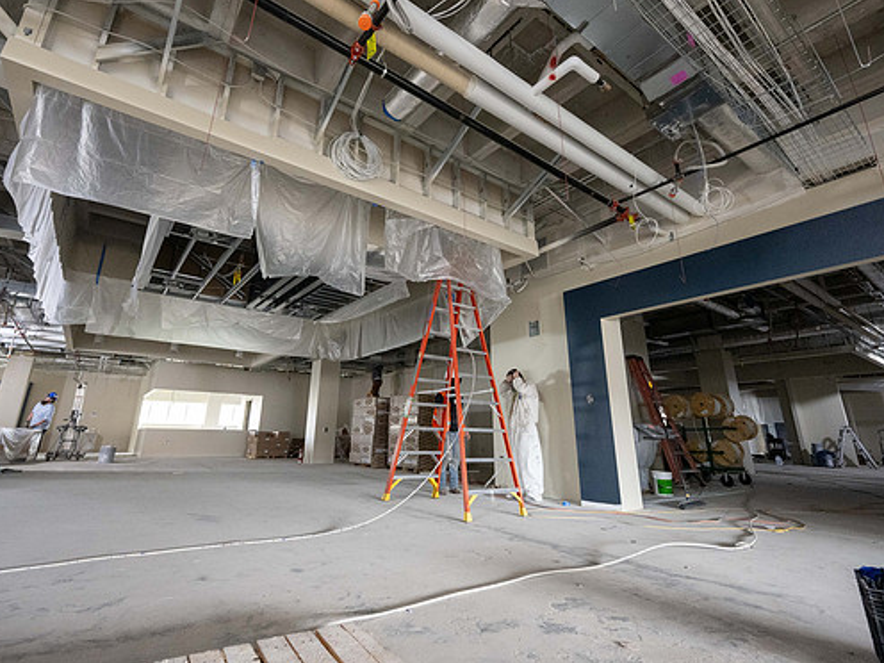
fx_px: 434
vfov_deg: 74.5
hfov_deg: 91.0
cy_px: 296
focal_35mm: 17
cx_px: 432
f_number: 4
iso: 3200
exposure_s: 1/200
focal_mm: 14
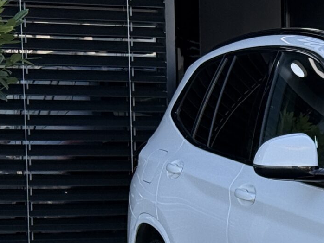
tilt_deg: -6.2
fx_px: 1648
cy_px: 307
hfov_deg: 10.8
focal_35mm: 176
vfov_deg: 8.3
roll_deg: -0.3
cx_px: 495
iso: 100
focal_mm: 6.76
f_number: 1.78
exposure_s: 1/1149
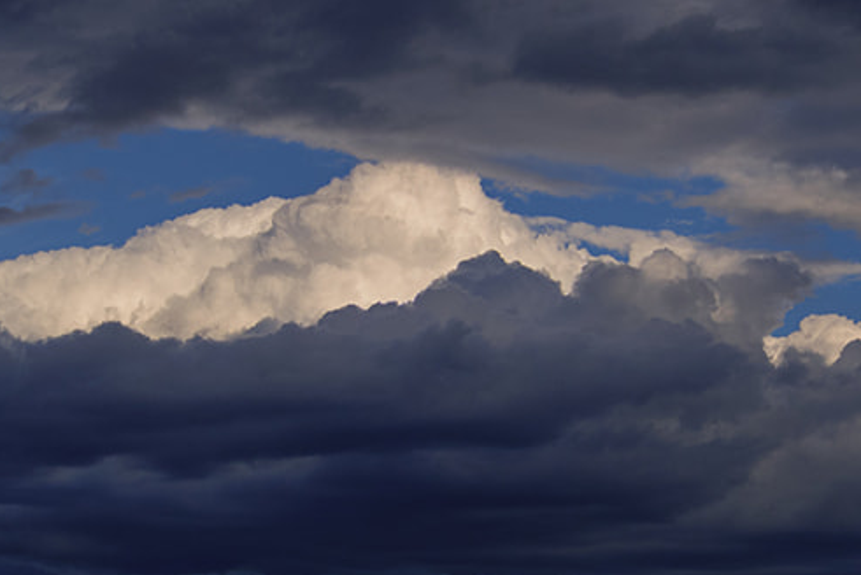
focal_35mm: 114
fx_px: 2728
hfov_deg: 17.9
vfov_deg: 12.0
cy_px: 302
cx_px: 398
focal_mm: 23
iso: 125
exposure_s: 1/8000
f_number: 2.5
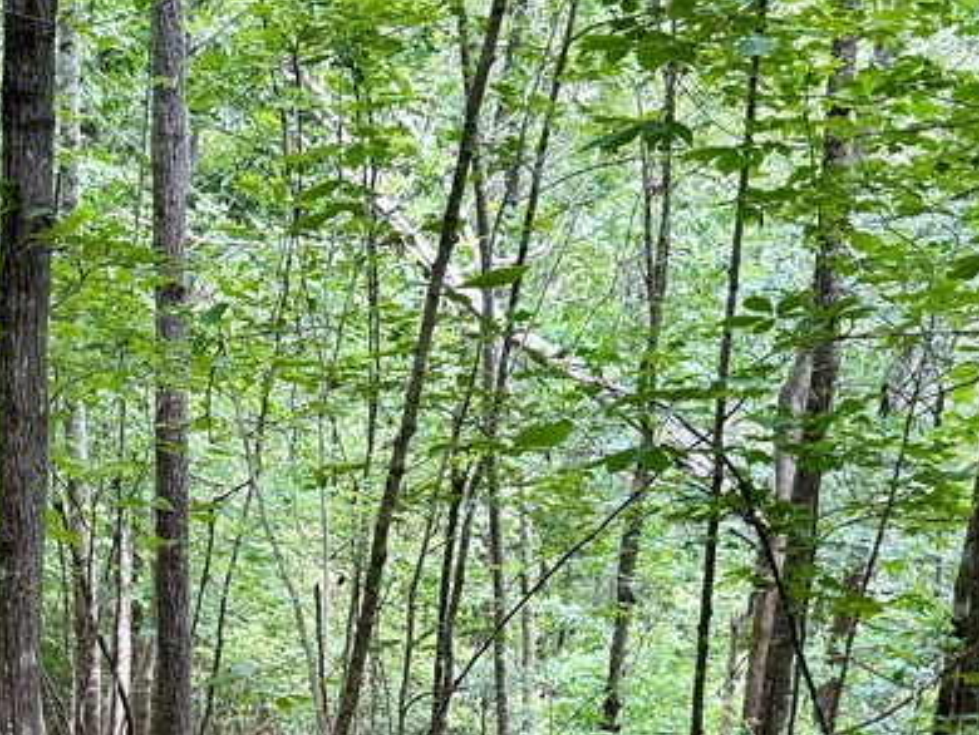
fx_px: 1783
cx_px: 151
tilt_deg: -23.5
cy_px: 798
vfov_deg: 22.1
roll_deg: +0.8
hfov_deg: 29.8
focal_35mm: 63
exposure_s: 1/121
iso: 80
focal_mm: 6.76
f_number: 1.78
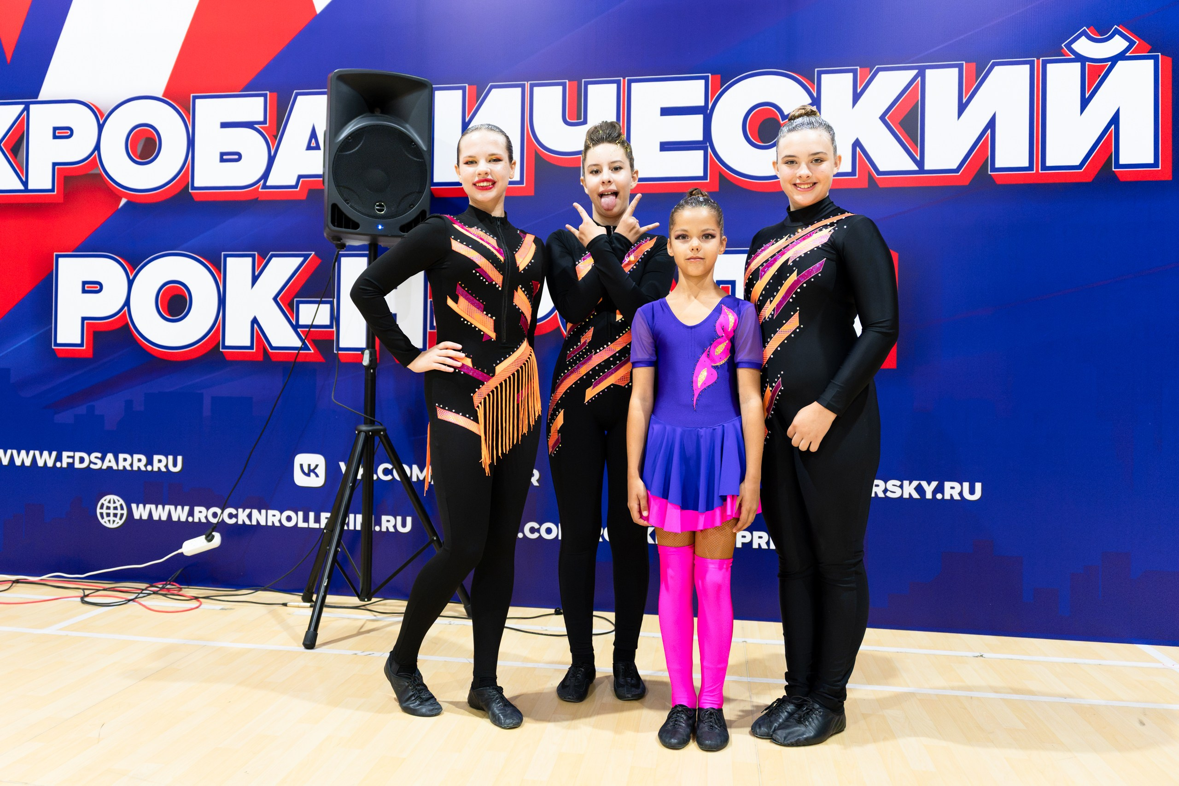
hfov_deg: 59.8
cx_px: 522
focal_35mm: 31
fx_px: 1022
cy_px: 363
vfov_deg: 42.0
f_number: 2.8
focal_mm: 28
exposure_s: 1/400
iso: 2000
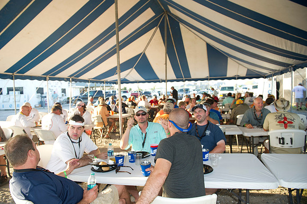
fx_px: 205
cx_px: 154
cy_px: 102
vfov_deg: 53.1
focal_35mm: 24
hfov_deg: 73.8
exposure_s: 1/125
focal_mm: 24
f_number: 3.5
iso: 125
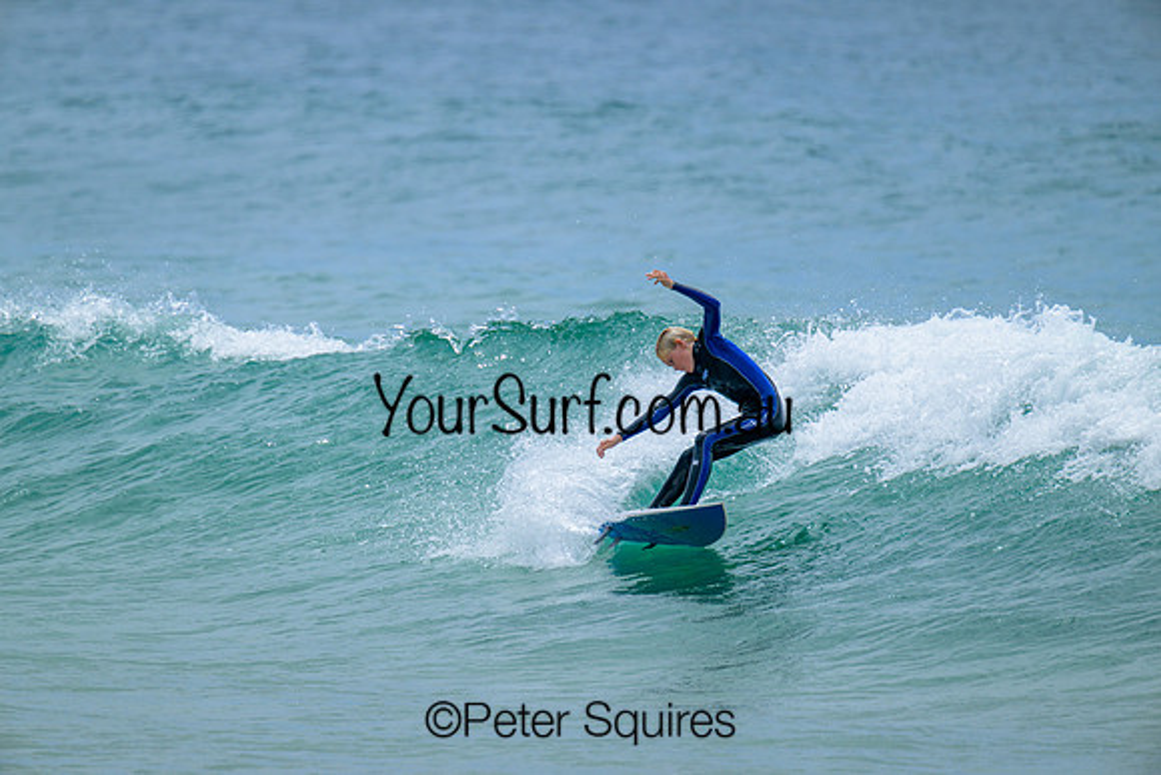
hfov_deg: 3.7
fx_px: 18063
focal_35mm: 560
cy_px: 388
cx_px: 580
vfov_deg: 2.5
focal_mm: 560
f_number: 8
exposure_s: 1/2000
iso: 220
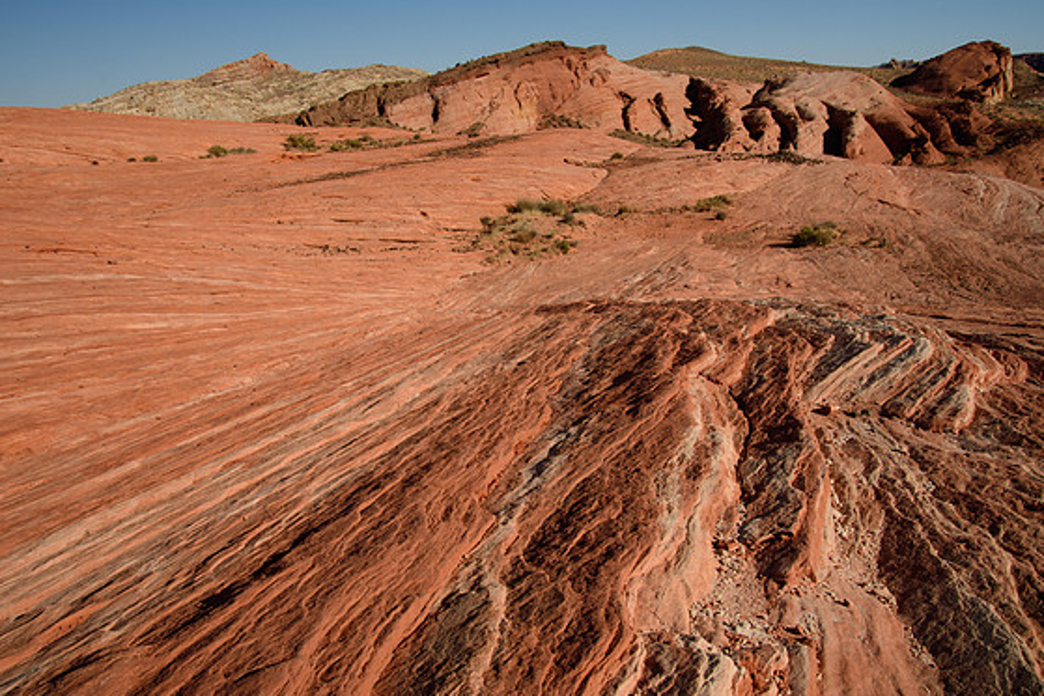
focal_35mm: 28
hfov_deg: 65.5
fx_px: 812
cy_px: 348
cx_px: 510
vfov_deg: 46.4
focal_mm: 18
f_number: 11
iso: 200
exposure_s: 1/160
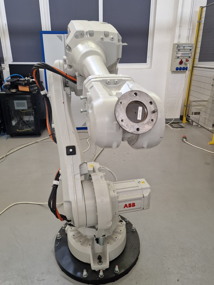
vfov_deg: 67.3
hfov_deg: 53.0
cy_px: 140
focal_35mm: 26
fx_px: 214
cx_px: 103
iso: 320
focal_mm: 6.4
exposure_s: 1/100
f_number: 1.8
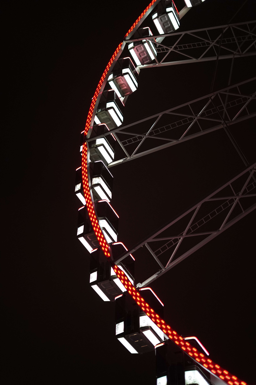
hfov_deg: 27.0
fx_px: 533
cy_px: 192
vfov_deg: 39.6
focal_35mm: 50
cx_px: 128
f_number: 1.8
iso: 2500
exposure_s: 1/400
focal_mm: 50
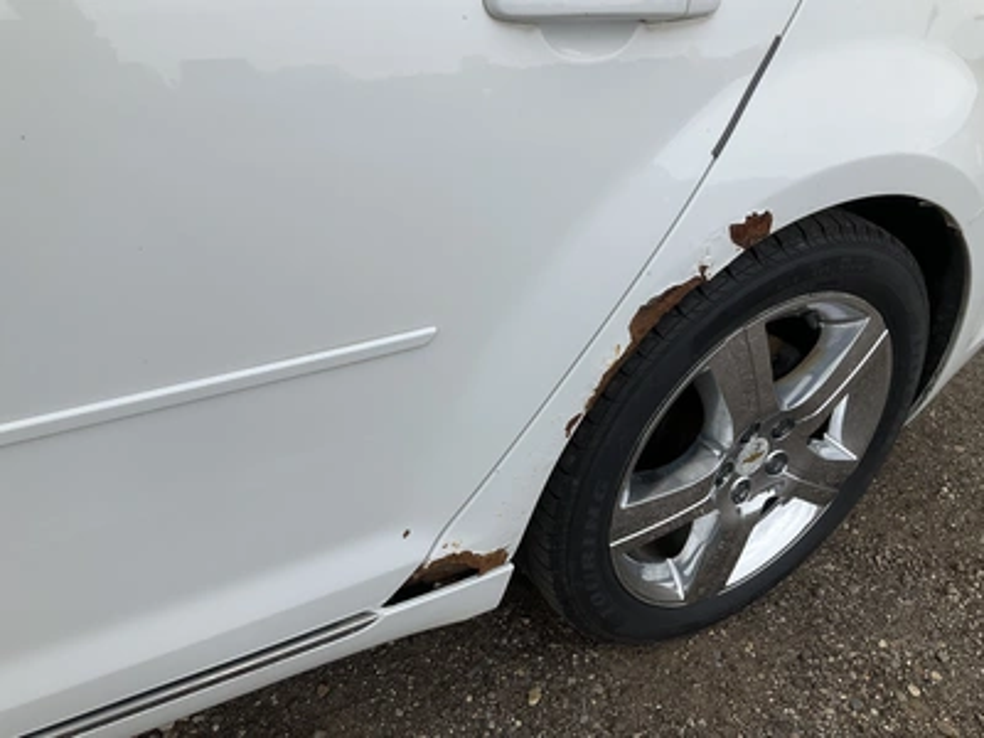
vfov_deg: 48.2
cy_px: 369
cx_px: 492
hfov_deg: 61.7
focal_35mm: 29
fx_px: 824
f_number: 1.8
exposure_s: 1/1279
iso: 25
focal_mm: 3
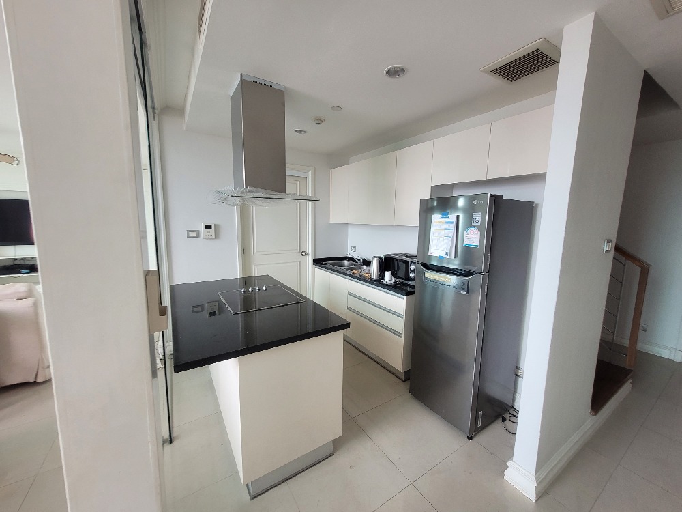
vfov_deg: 89.9
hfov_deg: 106.2
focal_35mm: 13
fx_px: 256
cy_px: 256
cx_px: 341
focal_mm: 1.74
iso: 64
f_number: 2.2
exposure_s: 1/50
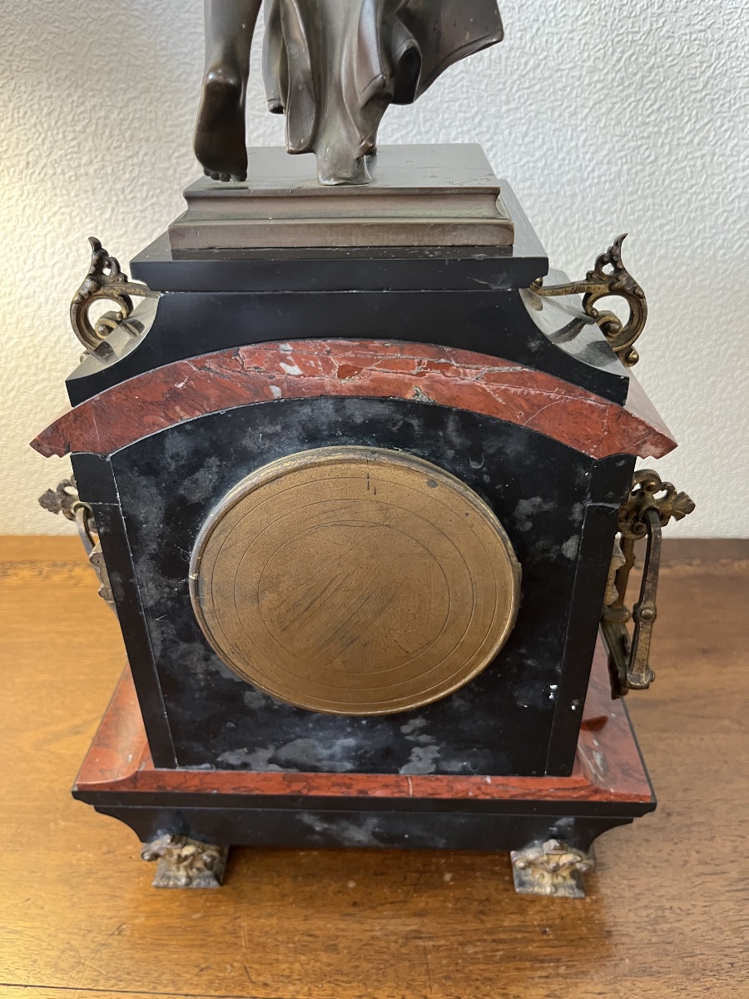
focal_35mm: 26
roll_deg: +1.6
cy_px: 500
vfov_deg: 67.3
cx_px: 374
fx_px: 750
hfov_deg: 53.1
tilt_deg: -31.4
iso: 200
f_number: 1.6
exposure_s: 1/50
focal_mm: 5.1
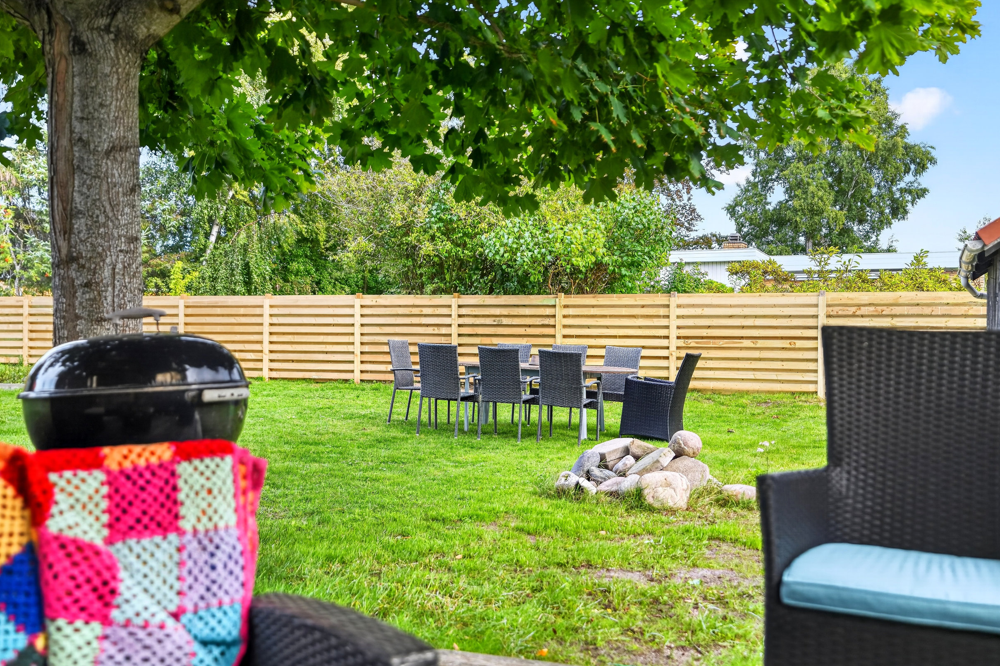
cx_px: 513
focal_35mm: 36
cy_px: 329
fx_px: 1000
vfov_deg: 36.9
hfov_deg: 53.1
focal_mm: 34
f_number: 2.8
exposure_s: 1/250
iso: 400
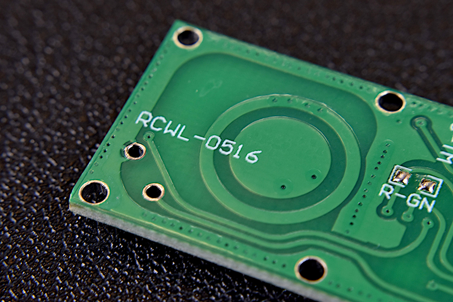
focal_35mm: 82
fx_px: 1038
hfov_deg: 24.6
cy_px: 151
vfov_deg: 16.6
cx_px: 226
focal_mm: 55
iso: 250
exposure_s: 1/8
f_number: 18
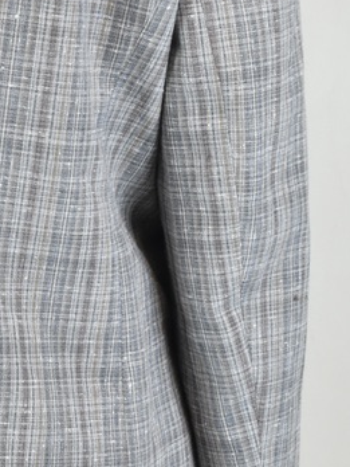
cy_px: 150
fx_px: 1881
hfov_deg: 10.4
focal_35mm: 140
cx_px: -105
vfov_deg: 14.1
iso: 1600
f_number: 13
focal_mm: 31
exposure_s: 1/50
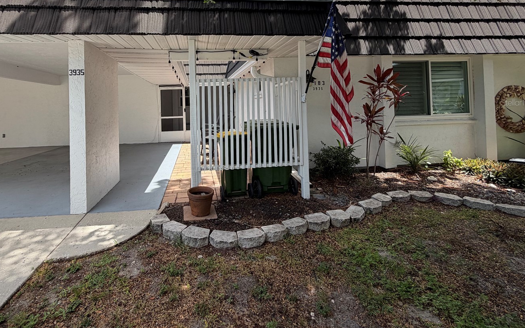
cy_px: 102
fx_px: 258
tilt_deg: +0.0
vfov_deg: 62.9
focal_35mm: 18
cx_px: 220
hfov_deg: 90.3
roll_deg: +1.9
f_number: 2.2
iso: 50
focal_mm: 2.22
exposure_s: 1/502
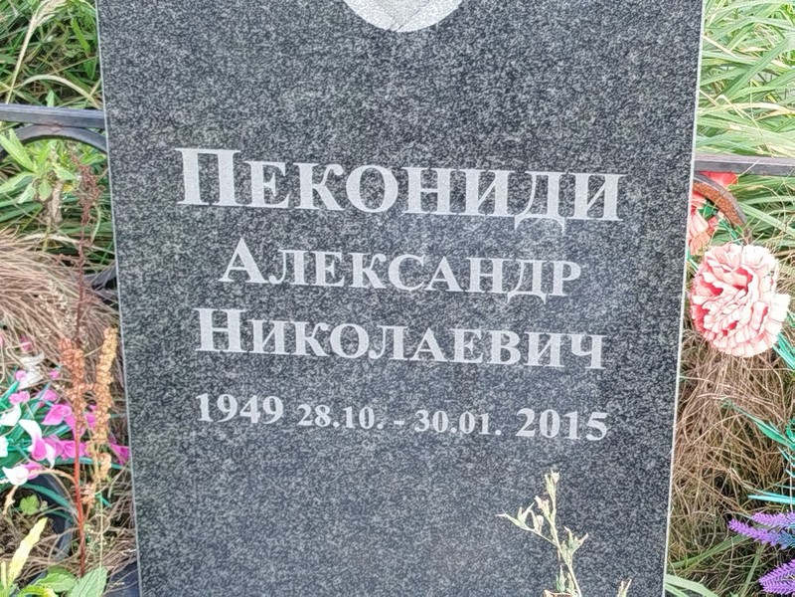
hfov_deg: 23.3
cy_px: 298
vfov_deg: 17.6
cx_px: 398
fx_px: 1929
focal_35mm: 84
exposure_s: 1/100
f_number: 1.7
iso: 64
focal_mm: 5.31
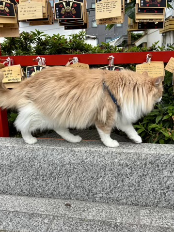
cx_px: 79
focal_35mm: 38
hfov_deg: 37.7
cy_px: 116
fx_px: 255
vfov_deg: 49.0
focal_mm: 5.96
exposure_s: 1/1220
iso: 50
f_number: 1.6
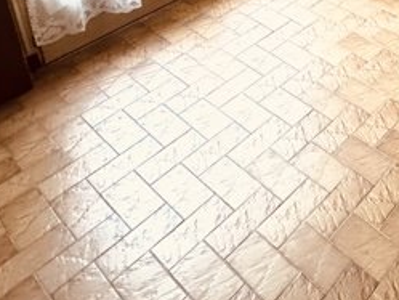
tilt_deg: -16.6
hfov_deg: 34.6
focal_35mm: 45
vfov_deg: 24.4
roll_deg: +0.1
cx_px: 466
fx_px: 519
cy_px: -160
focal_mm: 2.22
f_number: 2.2
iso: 320
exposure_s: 1/80
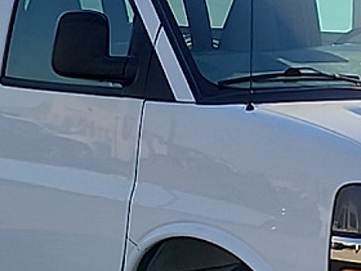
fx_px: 929
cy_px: 210
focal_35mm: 89
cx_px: 184
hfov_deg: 22.0
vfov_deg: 16.5
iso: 50
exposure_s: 1/2397
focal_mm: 5.4
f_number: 1.8
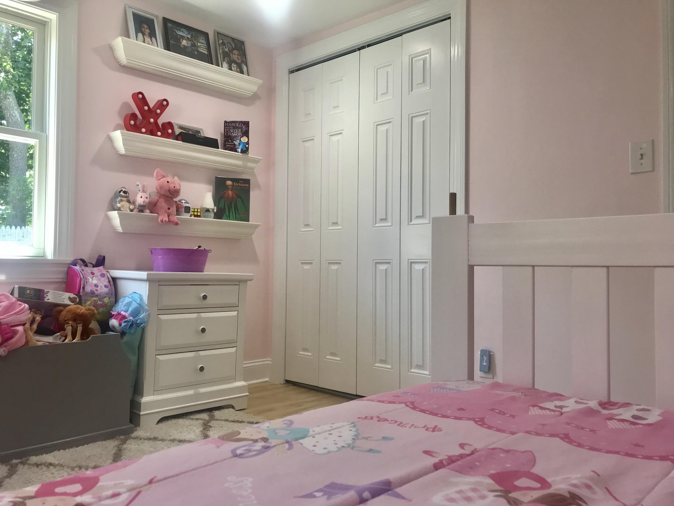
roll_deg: -0.7
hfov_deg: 63.4
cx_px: 337
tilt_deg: +2.2
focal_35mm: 28
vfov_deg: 49.7
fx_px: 545
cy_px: 253
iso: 25
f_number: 1.8
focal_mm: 3.99
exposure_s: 1/60
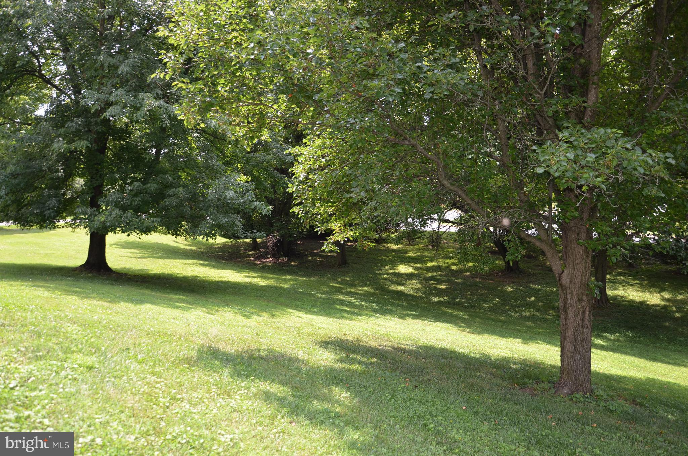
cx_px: 344
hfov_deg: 67.5
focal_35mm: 27
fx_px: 515
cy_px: 228
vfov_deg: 47.7
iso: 180
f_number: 4
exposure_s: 1/250
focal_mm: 18
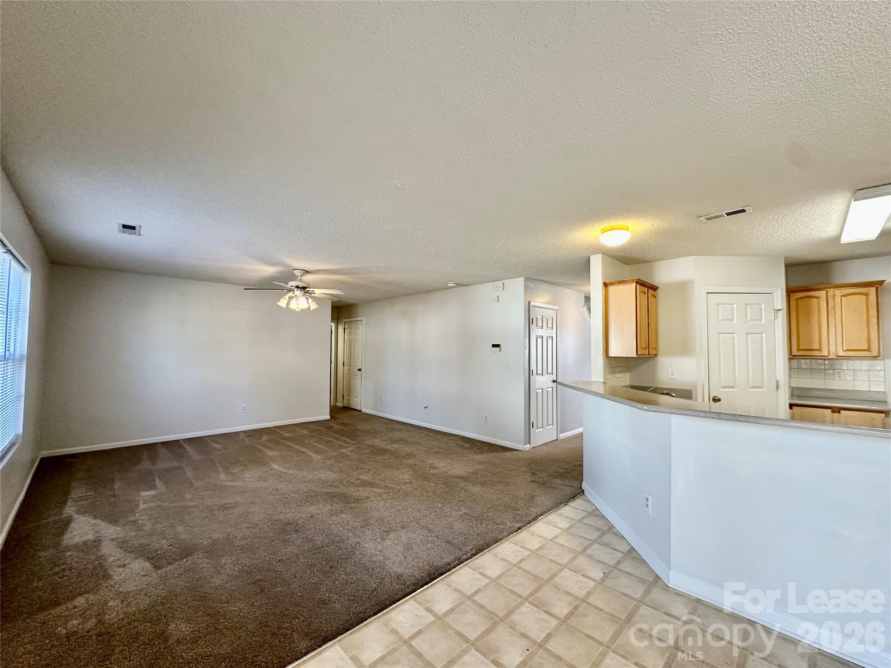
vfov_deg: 85.7
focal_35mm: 14
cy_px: 334
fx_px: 360
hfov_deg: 102.1
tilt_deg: +3.1
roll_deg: +0.3
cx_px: 446
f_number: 2.2
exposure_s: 1/120
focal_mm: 2.22
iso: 250
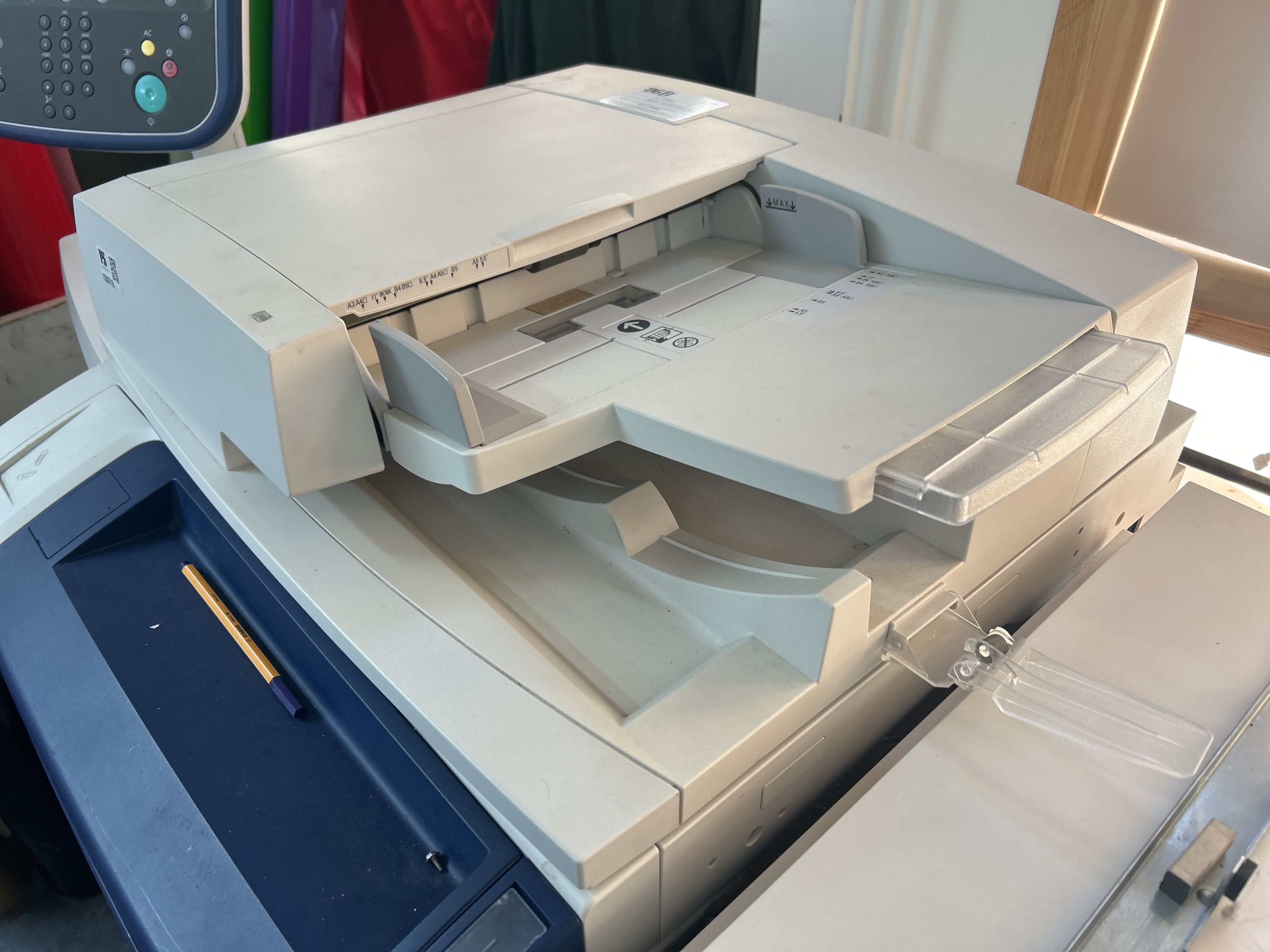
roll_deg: +2.4
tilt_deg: -39.3
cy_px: 476
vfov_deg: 53.1
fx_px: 954
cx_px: 635
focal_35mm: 26
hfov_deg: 67.3
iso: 80
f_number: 1.5
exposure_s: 1/121
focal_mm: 5.7
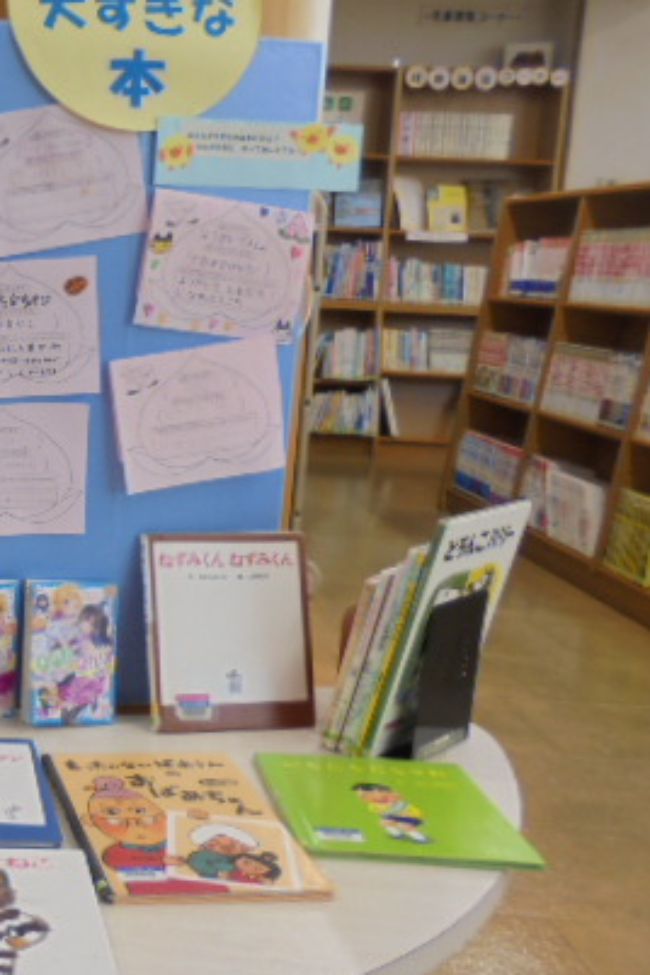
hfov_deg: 27.5
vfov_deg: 45.4
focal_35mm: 43
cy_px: 449
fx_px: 1164
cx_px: -124
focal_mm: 4.6
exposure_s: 1/60
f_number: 3.5
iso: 100
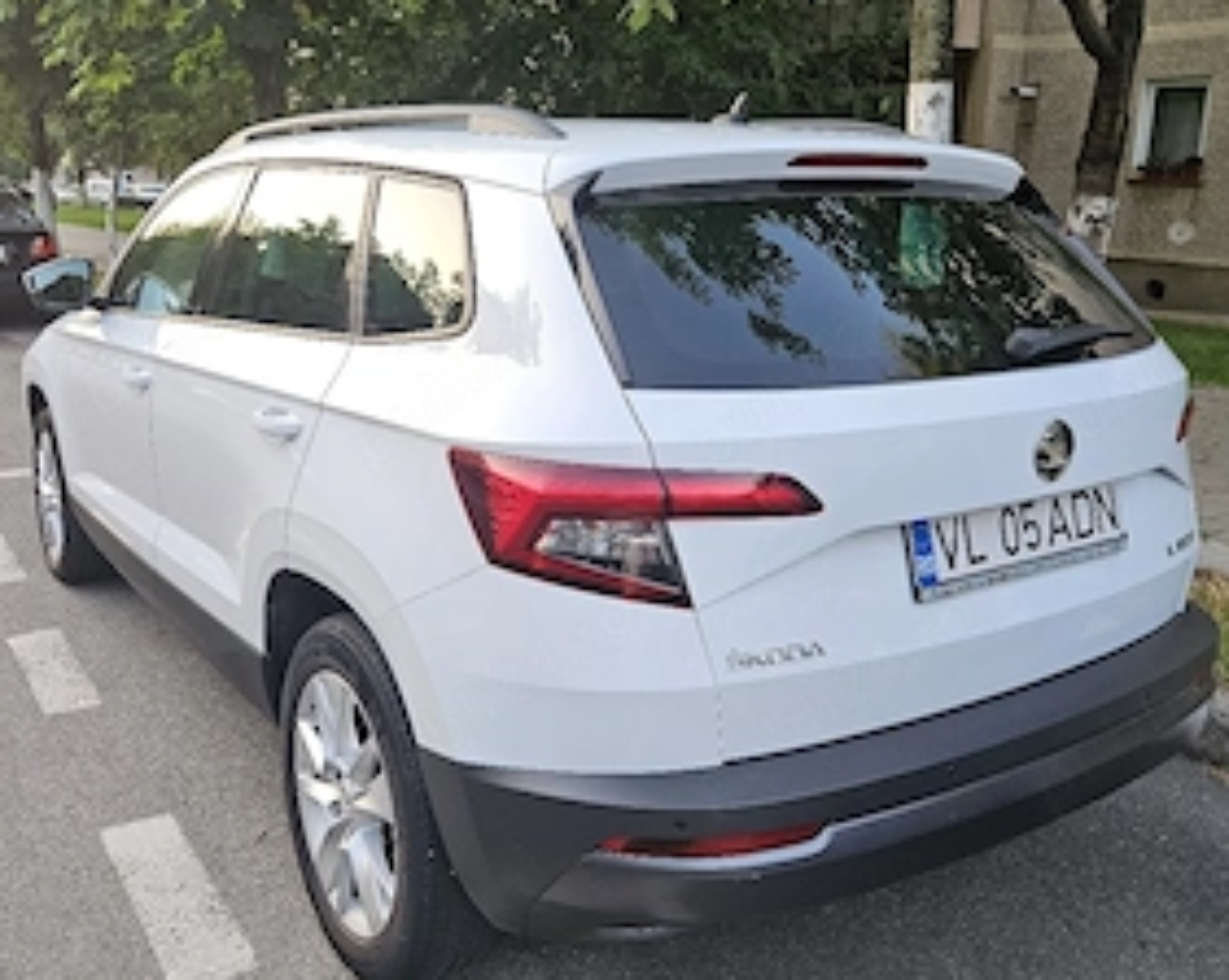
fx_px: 1162
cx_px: 582
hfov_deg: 55.7
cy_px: 411
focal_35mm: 32
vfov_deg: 45.5
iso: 125
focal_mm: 5.4
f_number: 1.8
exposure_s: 1/182
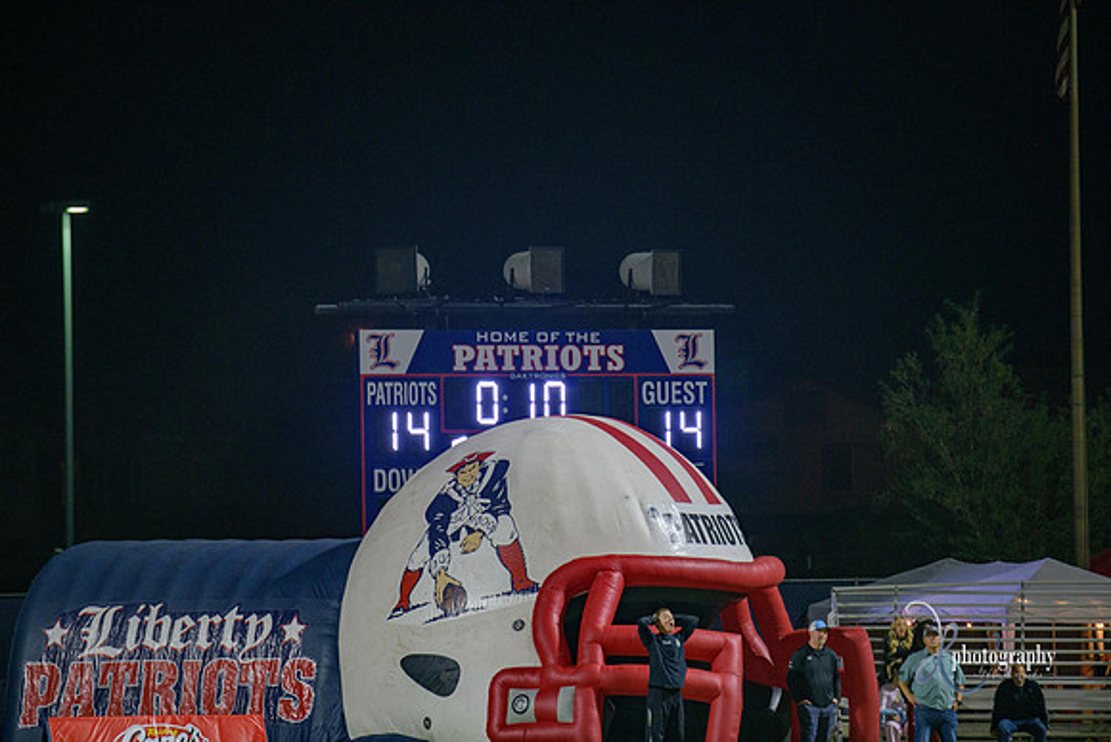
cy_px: 371
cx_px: 556
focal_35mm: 300
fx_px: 9260
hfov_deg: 6.9
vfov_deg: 4.6
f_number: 2.8
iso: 2000
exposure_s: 1/250
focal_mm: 300
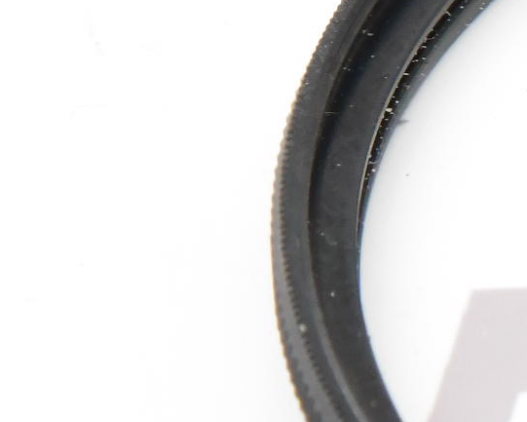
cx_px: 1261
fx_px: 10390
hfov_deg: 2.9
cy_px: 236
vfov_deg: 2.3
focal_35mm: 666
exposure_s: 1/160
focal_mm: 120
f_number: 11
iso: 3200
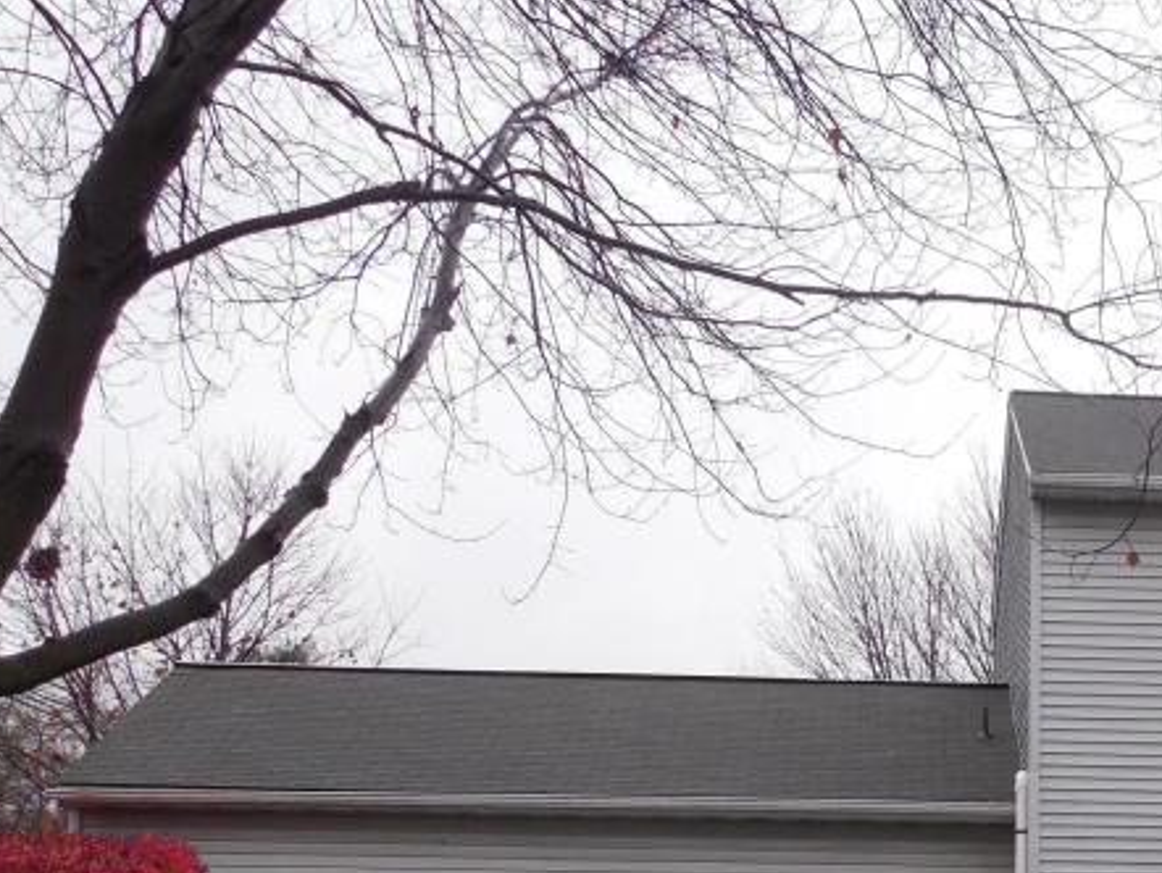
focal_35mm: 81
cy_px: 791
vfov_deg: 17.9
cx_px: 1262
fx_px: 2721
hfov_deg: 22.8
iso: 125
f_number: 3.7
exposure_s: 1/50
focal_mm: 6.3
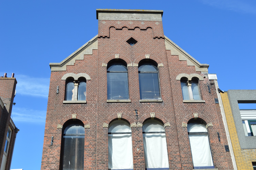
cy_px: 85
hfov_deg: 46.4
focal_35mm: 42
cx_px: 128
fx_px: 298
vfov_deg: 31.8
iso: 100
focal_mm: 28
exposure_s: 1/250
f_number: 8
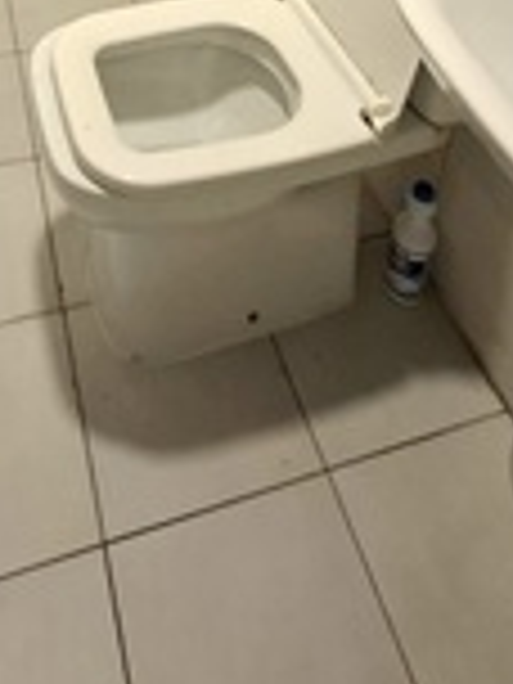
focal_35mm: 39
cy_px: -245
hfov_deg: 36.5
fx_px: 771
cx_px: 182
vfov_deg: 32.7
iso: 160
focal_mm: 1.74
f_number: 2.2
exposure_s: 1/30
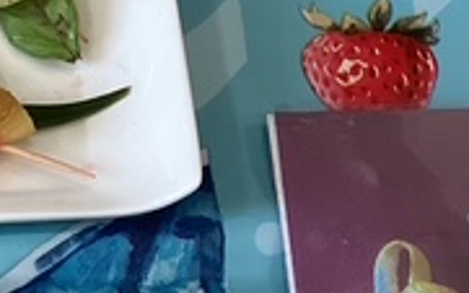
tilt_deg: -72.2
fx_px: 1482
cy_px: 495
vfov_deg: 10.7
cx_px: -236
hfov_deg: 16.4
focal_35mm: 116
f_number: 2.4
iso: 100
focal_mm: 3.3
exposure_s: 1/60
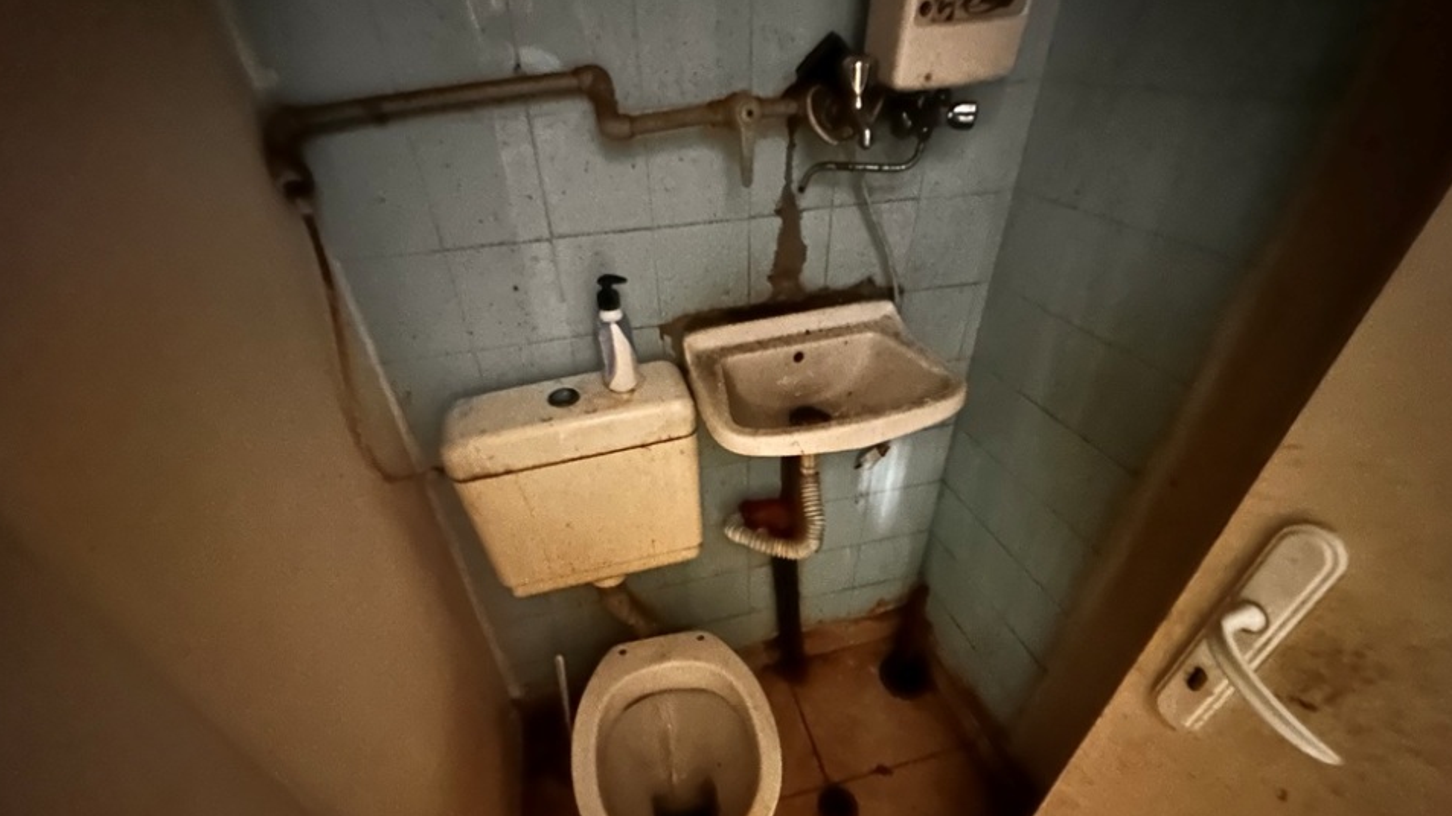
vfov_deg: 66.0
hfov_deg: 99.4
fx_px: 616
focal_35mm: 16
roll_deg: +1.6
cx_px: 721
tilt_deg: -38.4
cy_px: 515
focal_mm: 2.22
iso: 3200
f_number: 2.2
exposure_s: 1/4
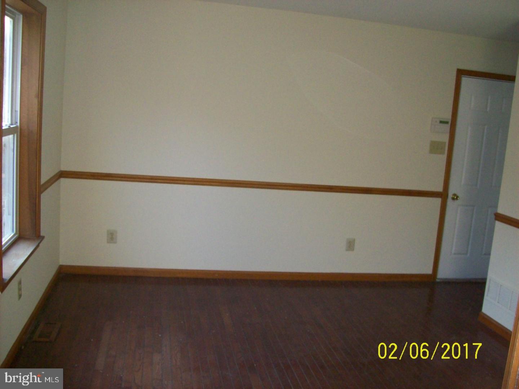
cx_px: 260
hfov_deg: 51.4
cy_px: 194
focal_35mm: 36
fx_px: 540
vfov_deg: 39.7
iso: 200
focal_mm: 6
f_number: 2.7
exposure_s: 1/64
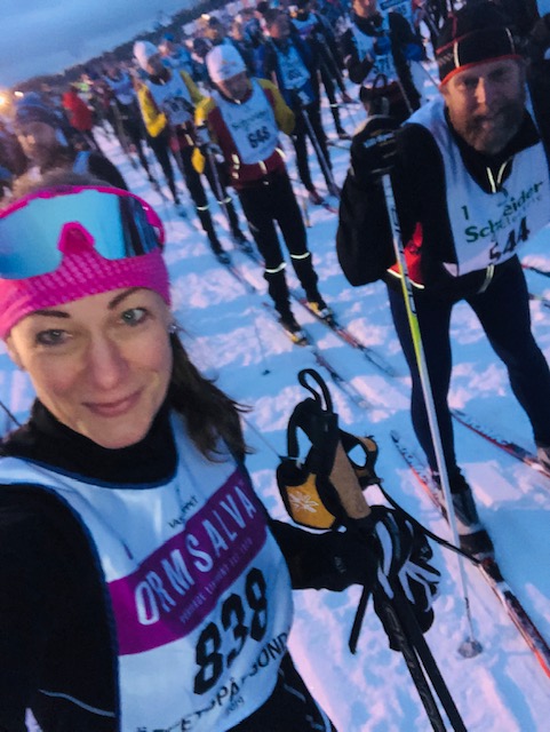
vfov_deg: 56.8
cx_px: 275
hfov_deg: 44.2
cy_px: 366
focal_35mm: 32
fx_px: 677
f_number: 2.2
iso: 400
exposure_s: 1/25
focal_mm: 2.87
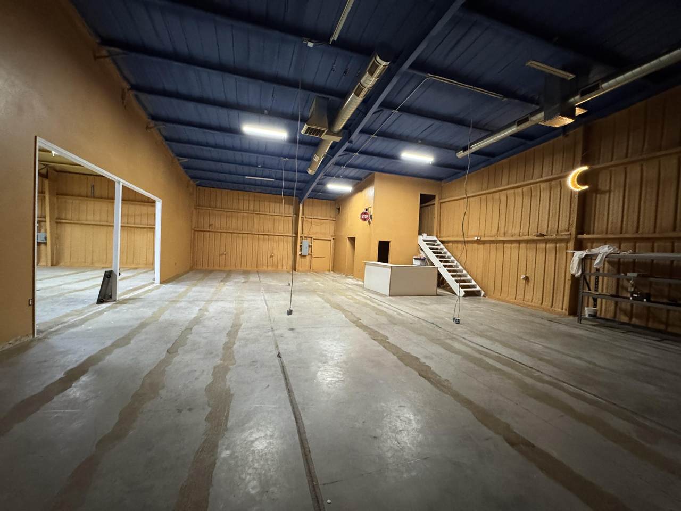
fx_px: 275
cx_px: 340
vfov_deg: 85.7
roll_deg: -3.2
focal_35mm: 14
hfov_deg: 102.1
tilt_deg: -2.0
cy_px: 256
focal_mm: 2.22
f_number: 2.2
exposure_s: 1/60
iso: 800
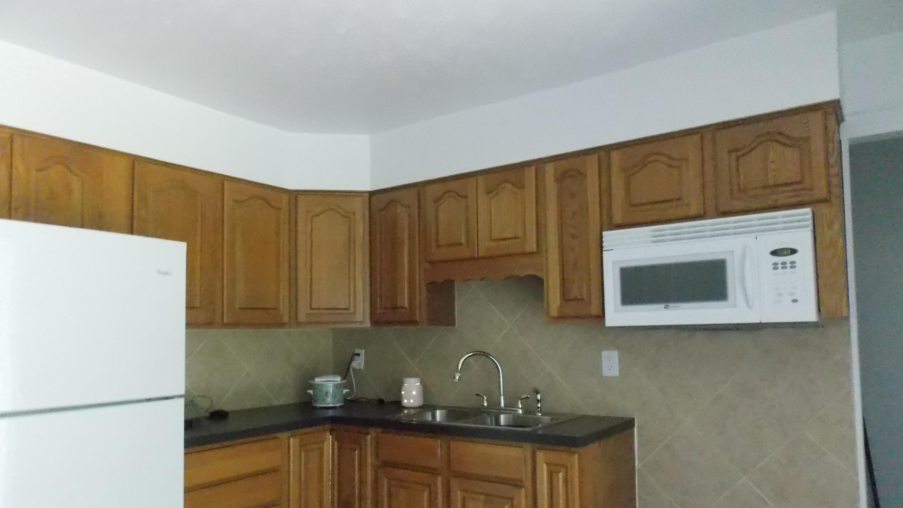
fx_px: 623
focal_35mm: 26
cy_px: 302
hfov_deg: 71.9
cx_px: 437
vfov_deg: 44.2
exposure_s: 1/125
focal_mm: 4
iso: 1000
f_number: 3.1
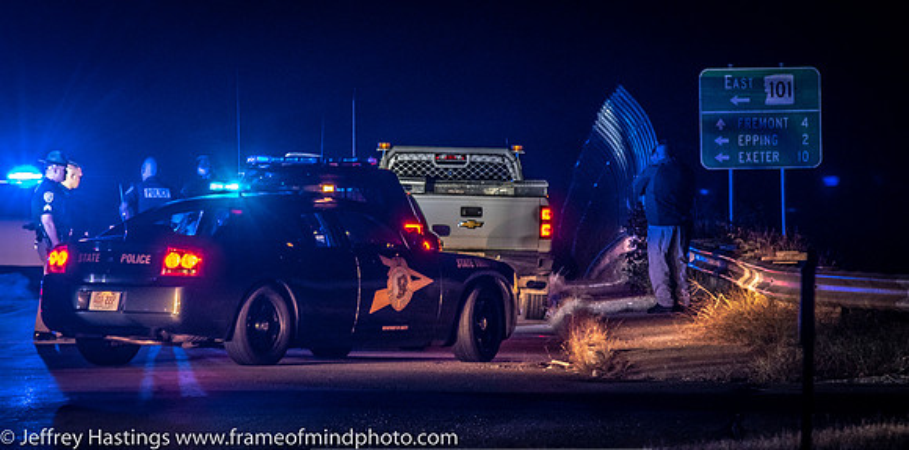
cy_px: 191
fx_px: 7780
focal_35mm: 332
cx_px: 424
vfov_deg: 3.3
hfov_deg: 6.7
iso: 2000
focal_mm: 190
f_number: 5.6
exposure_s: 1/30
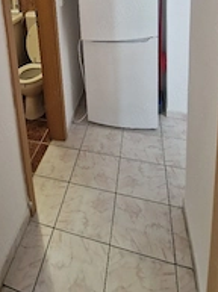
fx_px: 227
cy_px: 17
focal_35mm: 27
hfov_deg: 49.3
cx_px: 56
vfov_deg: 54.6
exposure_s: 1/33
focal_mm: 2.2
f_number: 2.2
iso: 400
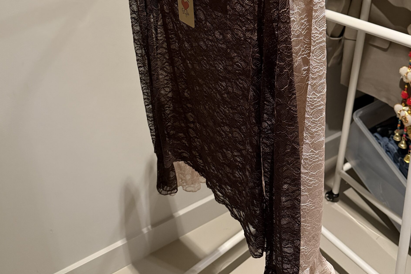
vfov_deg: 36.9
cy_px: 38
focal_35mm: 34
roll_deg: +4.5
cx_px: 202
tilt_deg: -24.9
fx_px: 388
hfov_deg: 55.8
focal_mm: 6.76
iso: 640
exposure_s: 1/33
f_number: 1.78
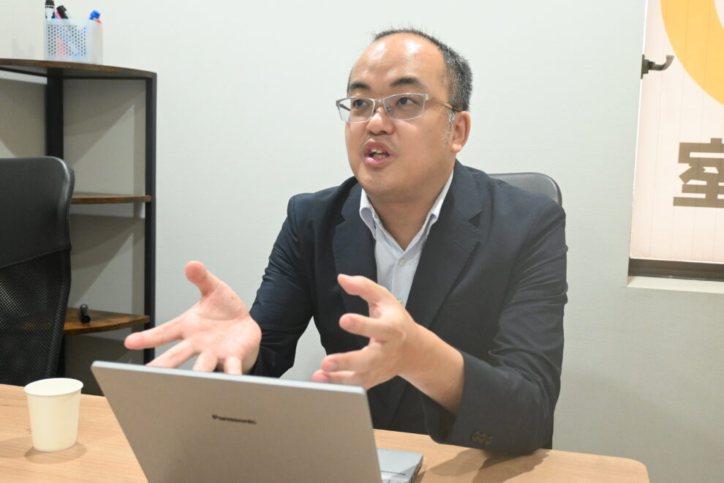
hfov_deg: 51.3
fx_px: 754
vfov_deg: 35.5
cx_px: 362
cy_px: 242
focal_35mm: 38
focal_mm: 25
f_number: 4.2
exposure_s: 1/80
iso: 3200
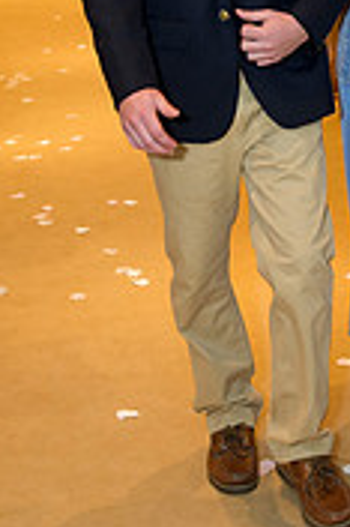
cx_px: 417
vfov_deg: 20.7
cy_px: 84
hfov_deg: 13.7
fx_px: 1417
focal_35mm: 97
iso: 1600
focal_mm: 38
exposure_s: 1/125
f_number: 4.5
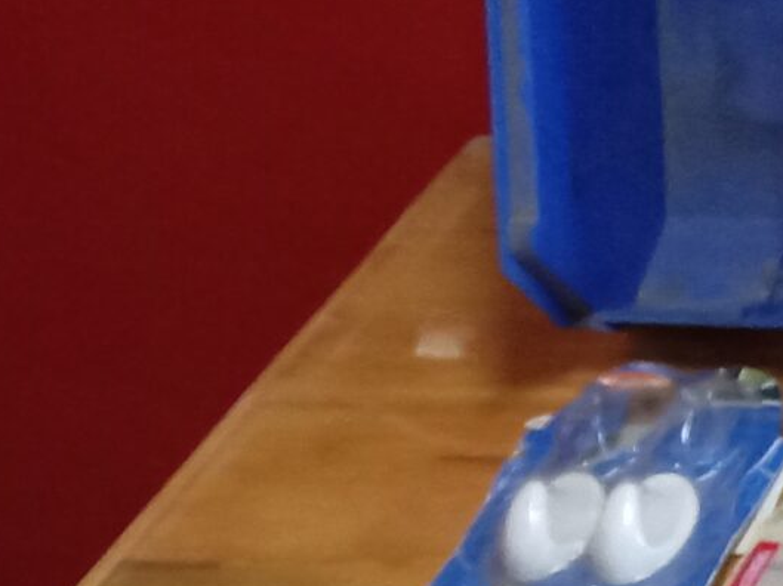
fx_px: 2735
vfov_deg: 12.1
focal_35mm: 121
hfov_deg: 13.0
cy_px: 556
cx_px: 1781
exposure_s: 1/20
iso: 1335
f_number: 1.8
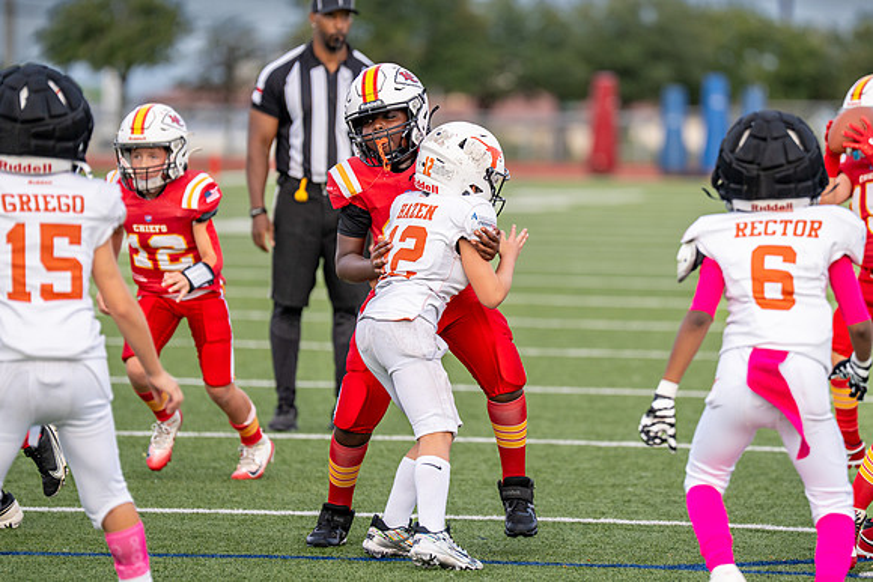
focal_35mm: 262
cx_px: 503
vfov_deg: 5.2
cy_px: 259
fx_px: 6366
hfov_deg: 7.8
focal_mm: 200
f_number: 2.8
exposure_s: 1/2500
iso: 400
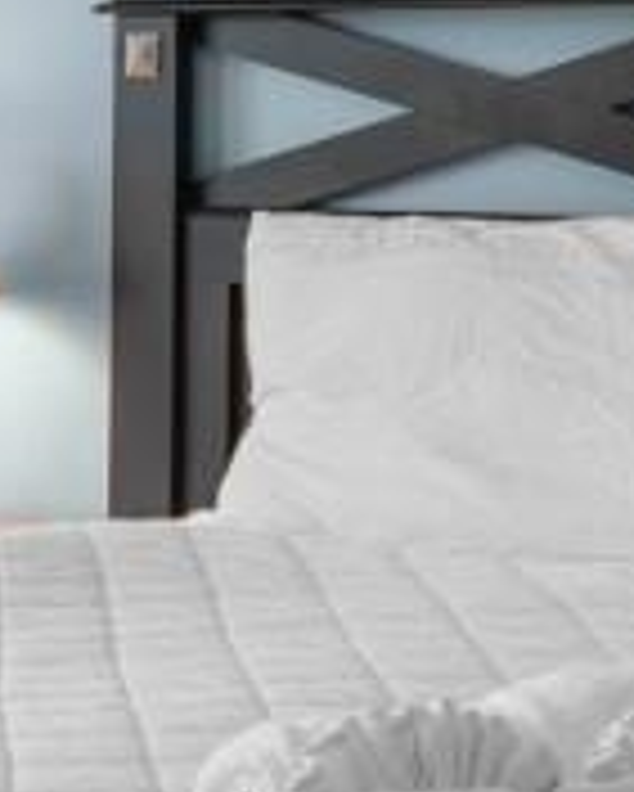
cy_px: 50
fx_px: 3234
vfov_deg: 13.8
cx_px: 27
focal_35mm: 138
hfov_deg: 11.1
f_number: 4.8
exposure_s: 1/20
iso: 100
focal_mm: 11
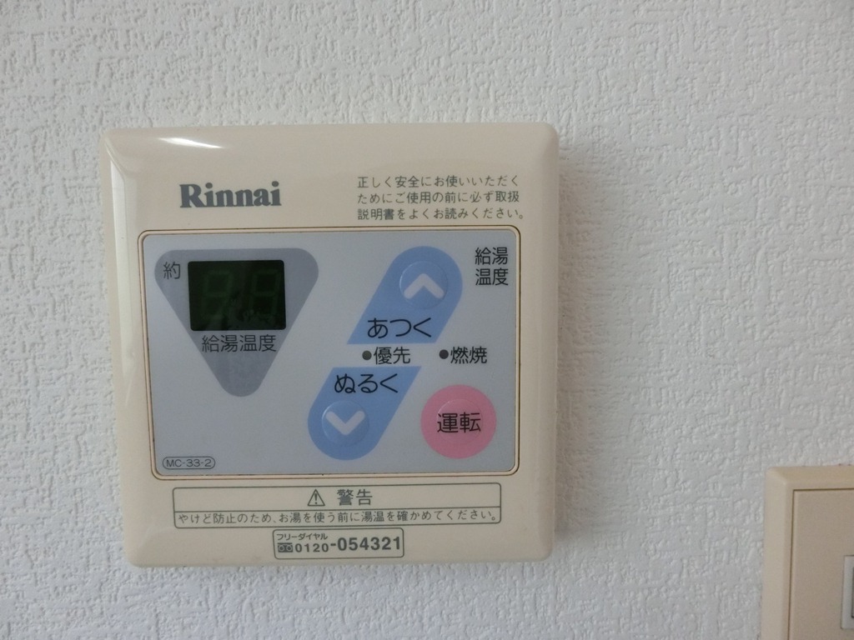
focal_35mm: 24
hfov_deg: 71.6
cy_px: 320
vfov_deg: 56.8
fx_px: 592
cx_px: 427
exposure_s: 1/60
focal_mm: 4.24
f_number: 3
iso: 400
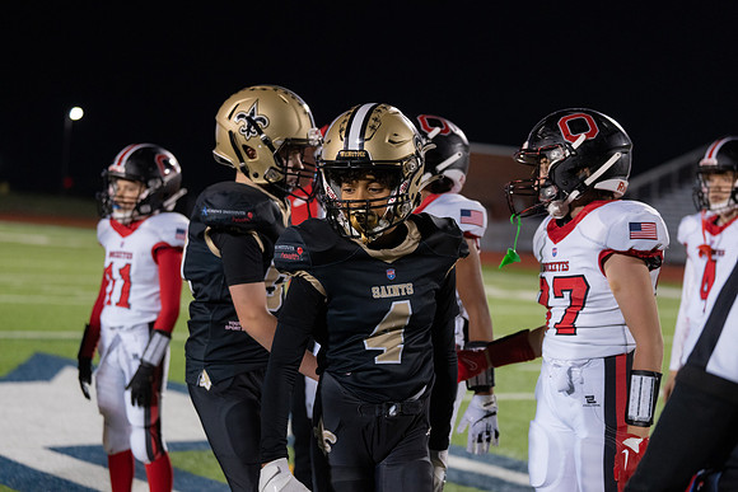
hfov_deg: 26.0
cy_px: 246
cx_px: 369
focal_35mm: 78
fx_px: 1599
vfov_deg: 17.5
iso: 2500
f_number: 2.8
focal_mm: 78
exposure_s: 1/500
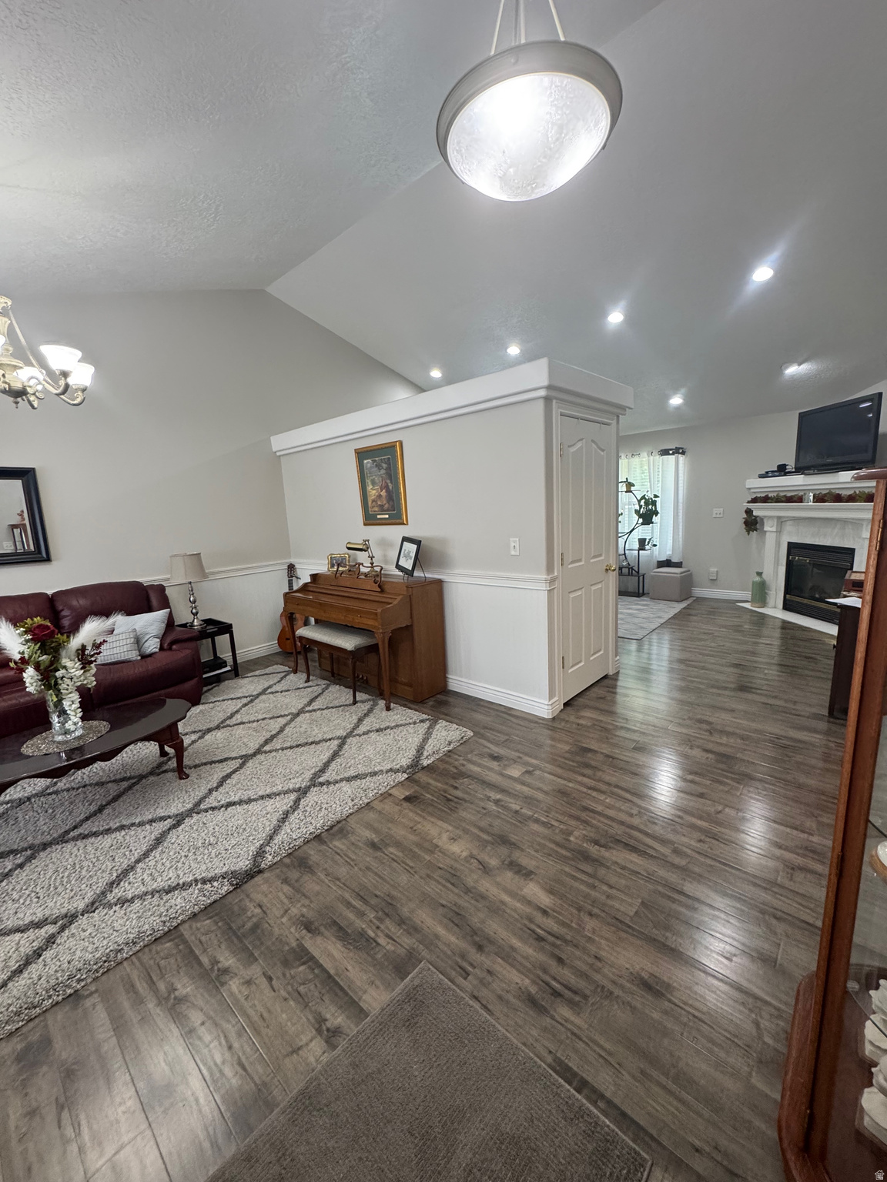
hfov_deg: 85.7
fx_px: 478
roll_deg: +3.2
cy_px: 591
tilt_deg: -9.9
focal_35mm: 14
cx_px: 444
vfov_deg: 102.1
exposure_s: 1/120
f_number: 2.2
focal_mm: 2.22
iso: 320
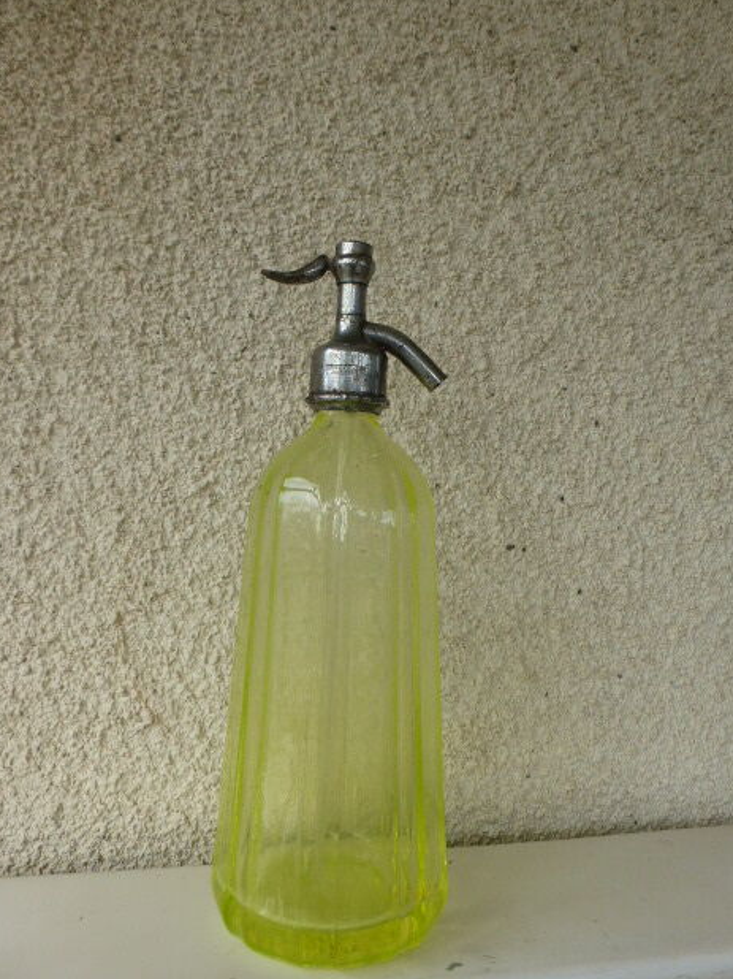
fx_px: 819
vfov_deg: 61.7
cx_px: 369
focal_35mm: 29
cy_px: 486
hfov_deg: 48.2
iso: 100
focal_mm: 4.8
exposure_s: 1/200
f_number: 3.4
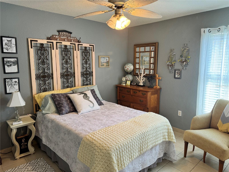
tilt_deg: -9.2
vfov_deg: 56.8
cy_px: 86
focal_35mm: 24
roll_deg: -0.1
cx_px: 114
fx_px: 159
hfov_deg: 71.6
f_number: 1.78
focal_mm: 6.76
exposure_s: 1/60
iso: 125
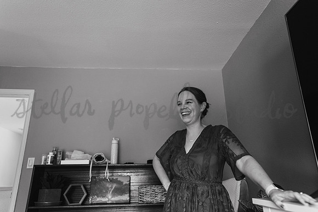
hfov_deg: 69.4
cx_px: 159
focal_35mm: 26
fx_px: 230
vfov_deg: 49.5
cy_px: 106
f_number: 3.2
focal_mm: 26
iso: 640
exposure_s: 1/125
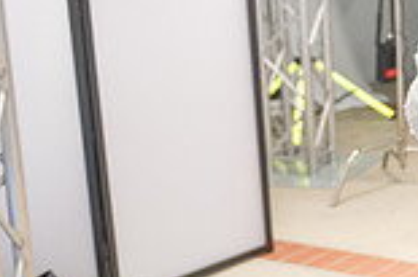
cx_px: 685
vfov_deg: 15.2
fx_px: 1044
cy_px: 128
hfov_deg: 18.9
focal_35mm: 90
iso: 250
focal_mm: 24
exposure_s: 1/125
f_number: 2.8
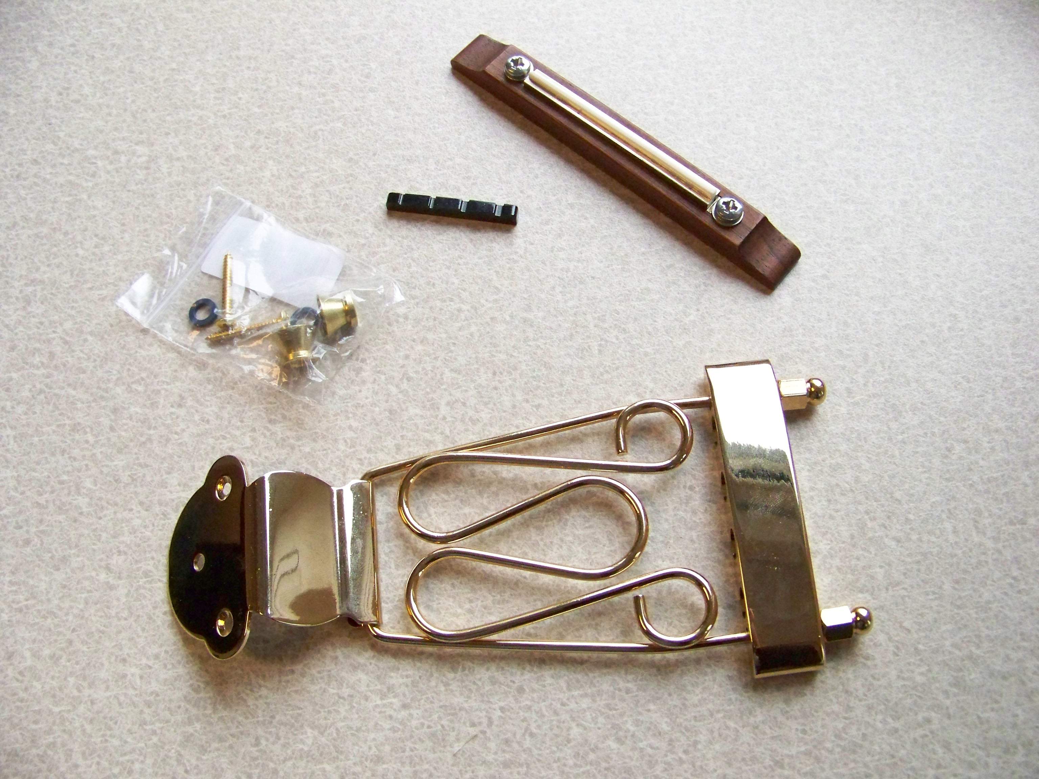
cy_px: 390
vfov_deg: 39.7
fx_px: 1081
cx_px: 520
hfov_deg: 51.4
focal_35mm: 36
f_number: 3.2
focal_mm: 5.85
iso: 400
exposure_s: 1/320
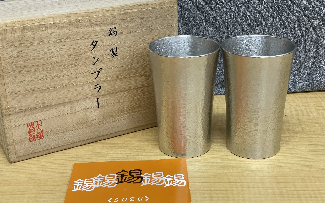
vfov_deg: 23.1
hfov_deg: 36.3
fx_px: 496
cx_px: 163
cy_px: 103
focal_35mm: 56
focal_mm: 6
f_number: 2
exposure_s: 1/116
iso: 160
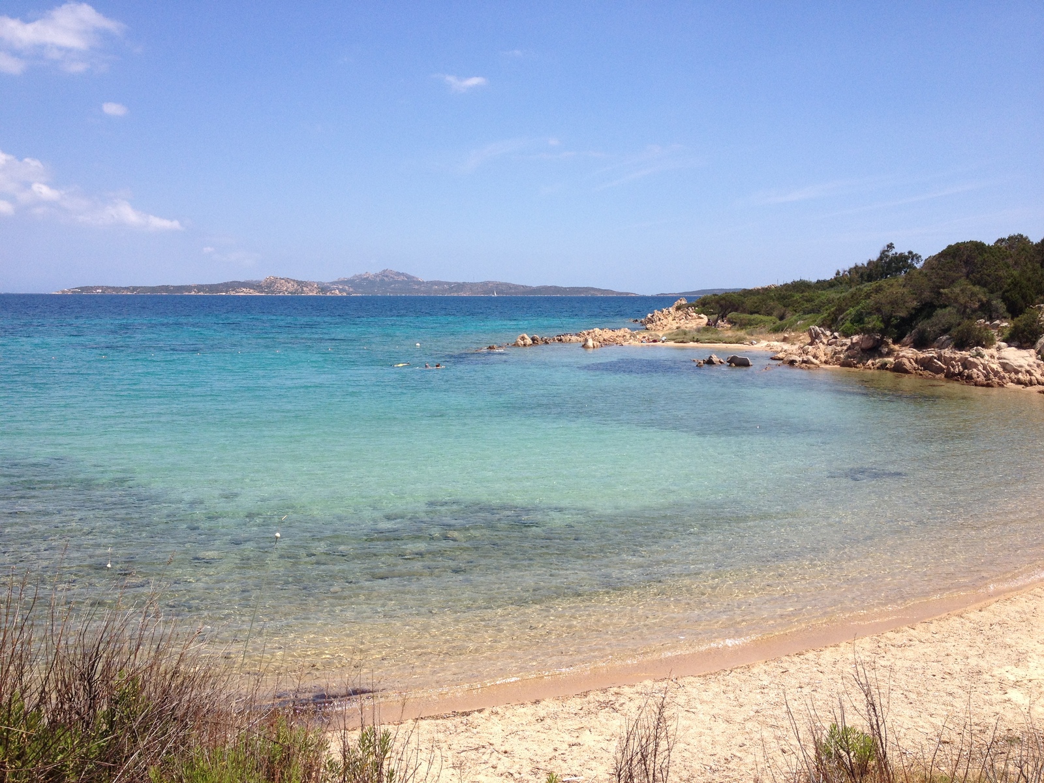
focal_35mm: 35
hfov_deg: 52.6
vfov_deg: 40.7
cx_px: 522
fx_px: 1056
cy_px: 392
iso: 50
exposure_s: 1/1972
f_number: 2.4
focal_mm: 4.28
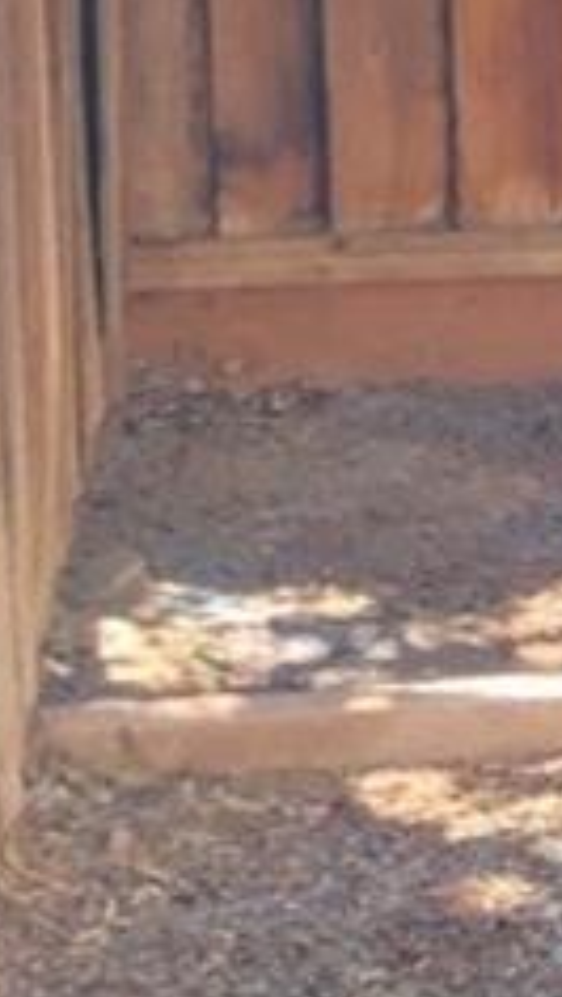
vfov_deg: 10.6
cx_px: 2768
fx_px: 5317
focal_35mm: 201
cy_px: -70
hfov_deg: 5.0
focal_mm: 4.15
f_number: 2.2
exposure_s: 1/259
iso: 25
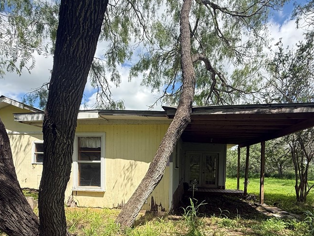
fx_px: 200
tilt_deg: -1.3
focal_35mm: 22
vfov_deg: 59.0
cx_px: 168
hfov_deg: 76.3
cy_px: 166
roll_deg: -3.1
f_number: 2.2
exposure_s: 1/1145
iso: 50
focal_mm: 2.22
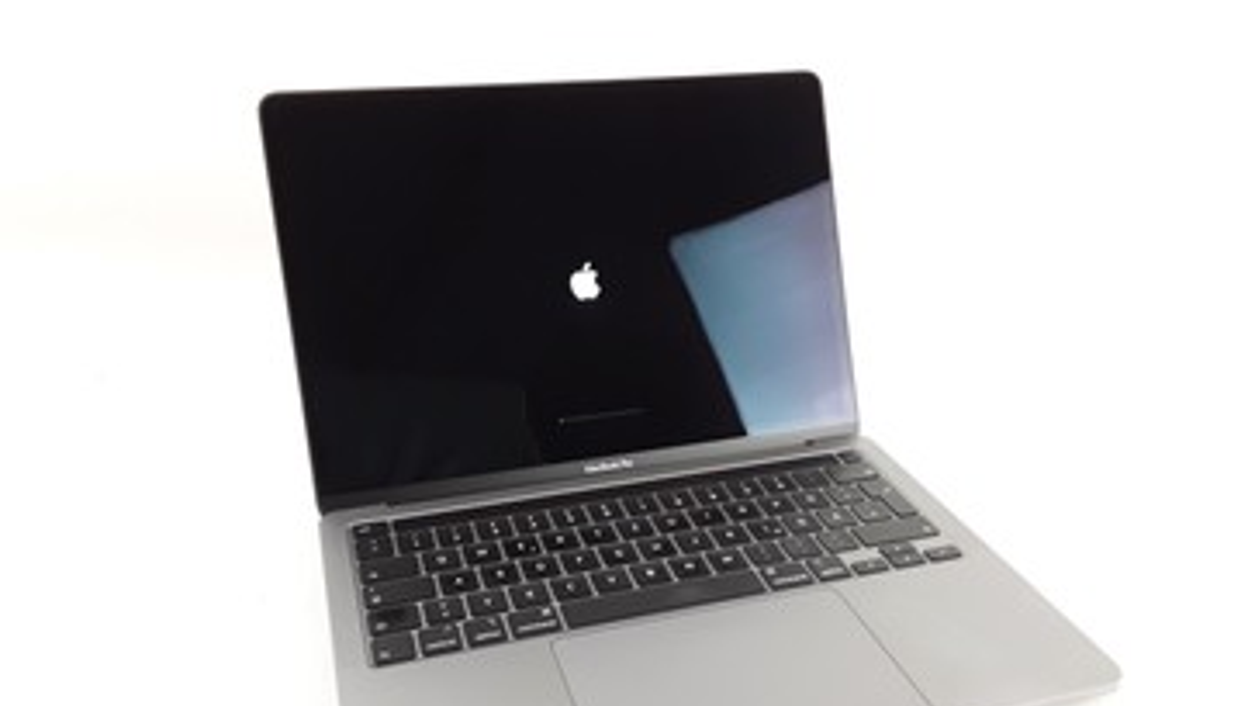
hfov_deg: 64.3
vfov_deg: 38.6
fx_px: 998
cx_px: 629
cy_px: 457
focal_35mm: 30
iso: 80
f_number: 1.9
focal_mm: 2.91
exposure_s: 1/33
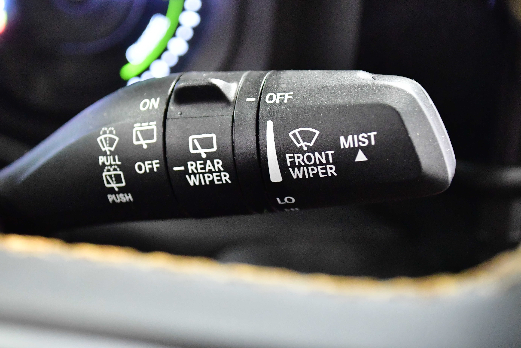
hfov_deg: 36.9
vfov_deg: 25.1
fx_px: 781
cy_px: 174
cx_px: 260
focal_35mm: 54
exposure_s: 1/40
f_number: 5
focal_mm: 36
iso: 10000
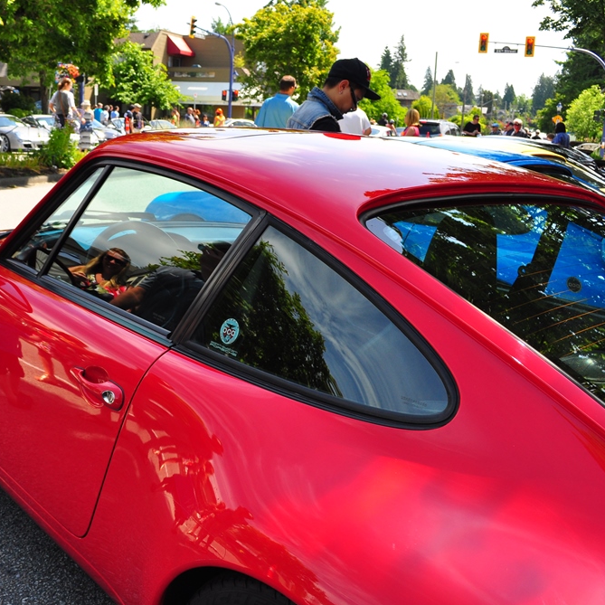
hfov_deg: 42.3
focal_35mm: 39
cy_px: 300
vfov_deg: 42.8
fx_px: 771
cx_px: 203
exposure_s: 1/320
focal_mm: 20
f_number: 8
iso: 320
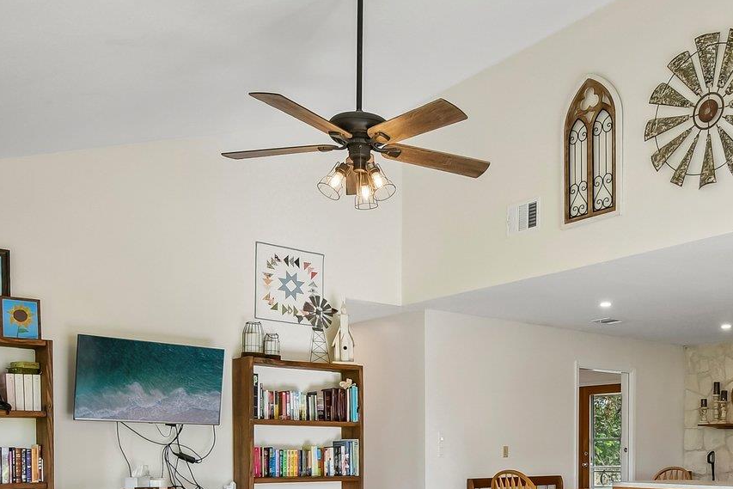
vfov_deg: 35.4
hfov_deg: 51.8
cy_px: 405
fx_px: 733
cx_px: 505
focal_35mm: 36
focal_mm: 10
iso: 400
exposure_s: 1/125
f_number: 8
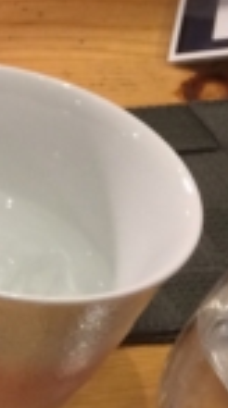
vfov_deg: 15.5
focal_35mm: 138
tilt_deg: -44.1
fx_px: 1493
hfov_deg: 7.2
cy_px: 339
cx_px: -576
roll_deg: -0.7
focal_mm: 4.15
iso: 64
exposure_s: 1/30
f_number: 2.2
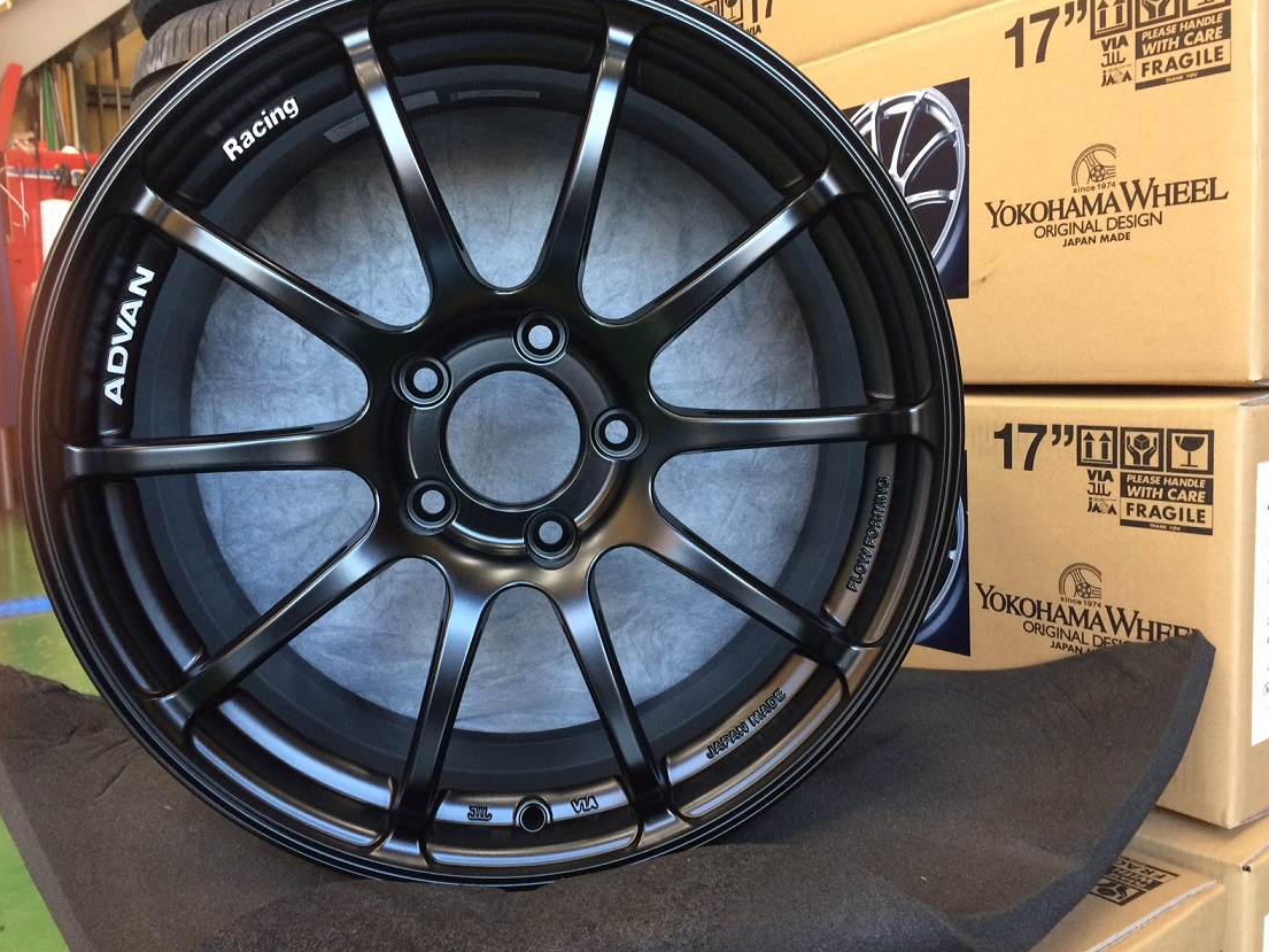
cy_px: 467
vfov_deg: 46.8
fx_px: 1100
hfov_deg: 60.0
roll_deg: +3.7
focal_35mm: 30
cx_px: 640
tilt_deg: -5.7
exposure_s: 1/30
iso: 160
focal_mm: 4.15
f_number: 2.2
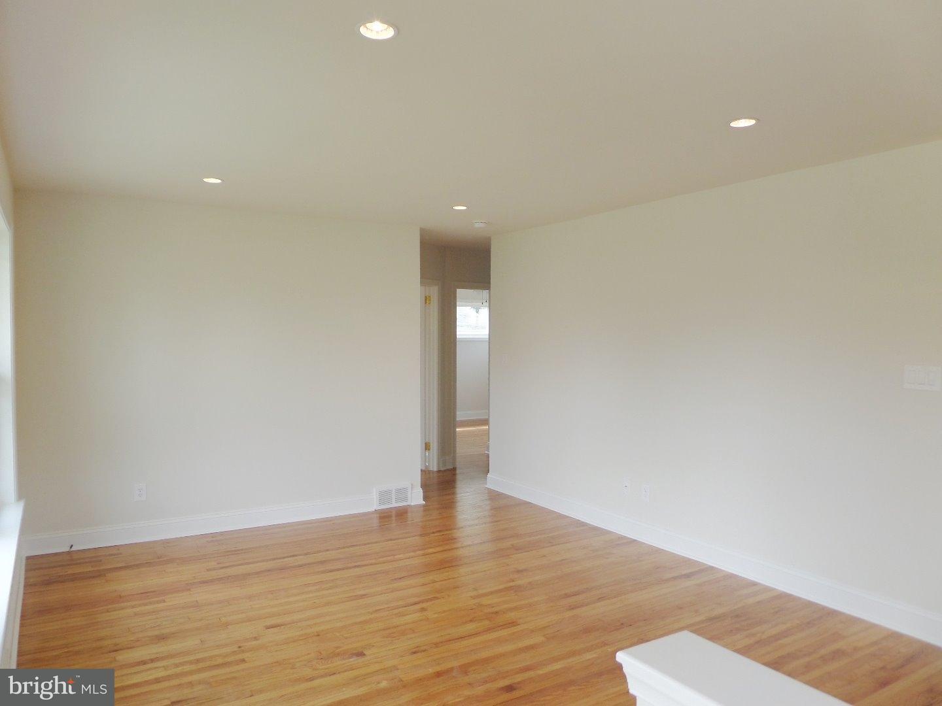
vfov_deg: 56.8
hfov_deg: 71.6
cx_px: 471
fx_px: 653
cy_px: 353
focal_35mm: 24
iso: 100
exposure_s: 1/60
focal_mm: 4
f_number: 3.2
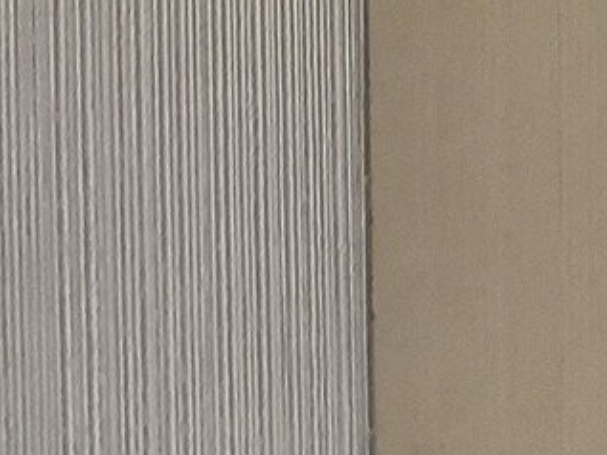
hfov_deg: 20.8
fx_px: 1438
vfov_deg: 13.6
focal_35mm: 82
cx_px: 869
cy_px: -602
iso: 64
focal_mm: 1.74
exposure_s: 1/50
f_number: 2.2
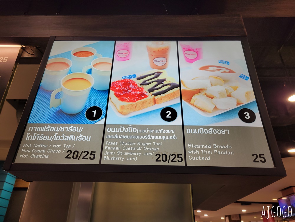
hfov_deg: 67.3
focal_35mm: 26
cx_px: 148
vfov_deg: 53.1
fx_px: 222
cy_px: 111
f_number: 1.8
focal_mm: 5.4
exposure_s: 1/100
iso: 50
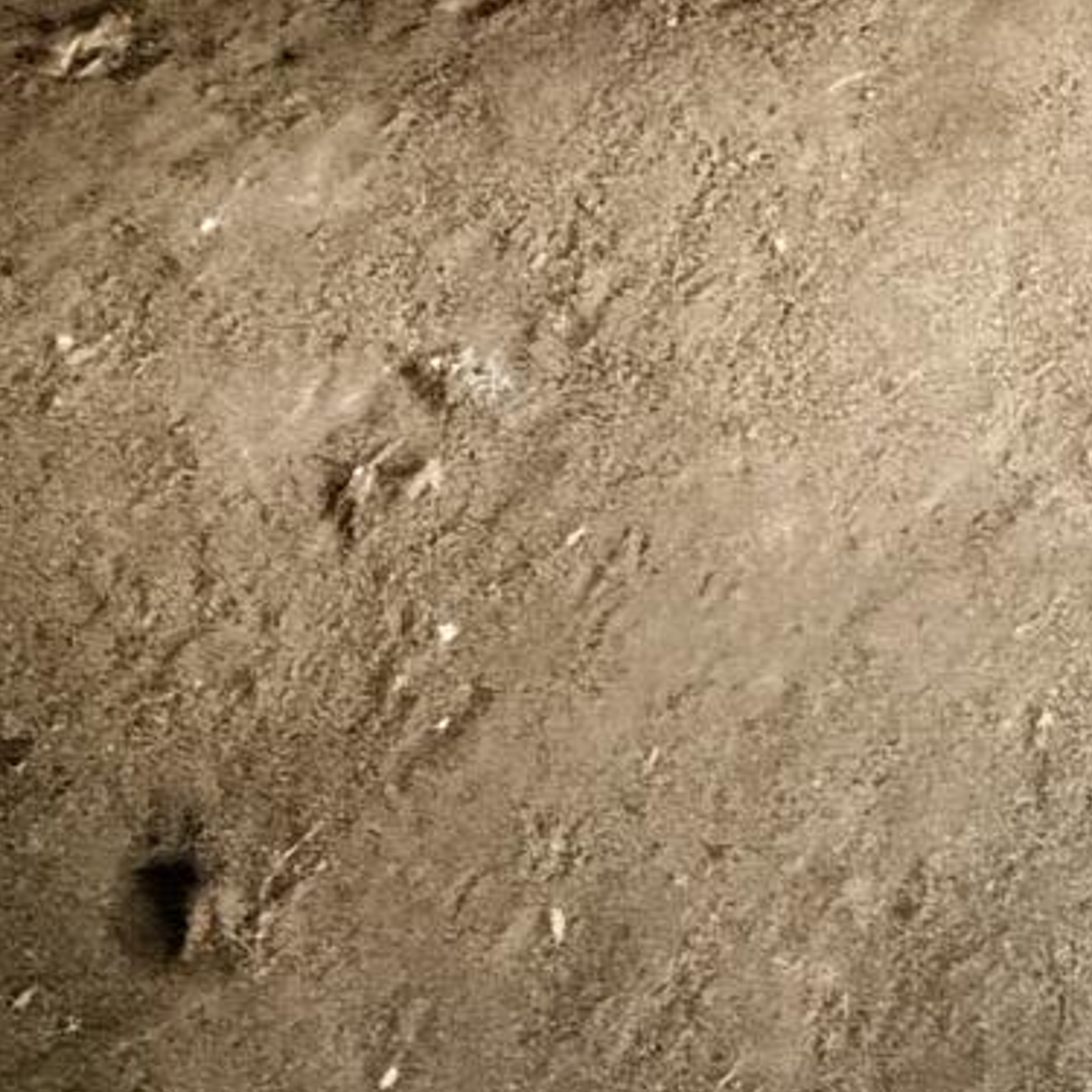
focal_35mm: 99
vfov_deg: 12.1
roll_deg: +1.2
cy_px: -1855
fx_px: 3533
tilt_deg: -2.8
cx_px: 1983
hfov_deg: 15.1
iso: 1250
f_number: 2.2
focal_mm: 2.22
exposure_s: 1/50
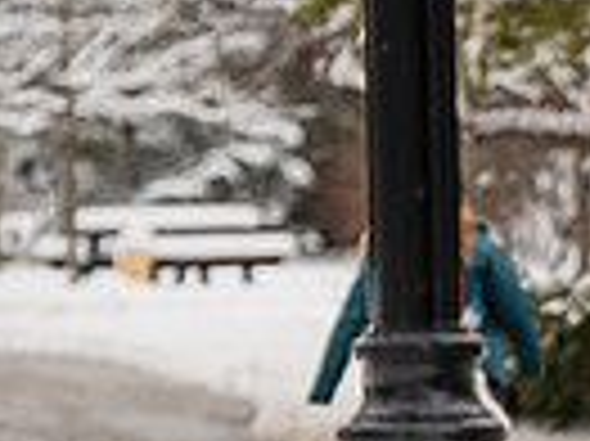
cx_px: 1225
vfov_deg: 2.6
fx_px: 9774
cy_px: 191
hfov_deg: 3.4
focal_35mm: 574
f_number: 3.5
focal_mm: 135
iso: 160
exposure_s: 1/500
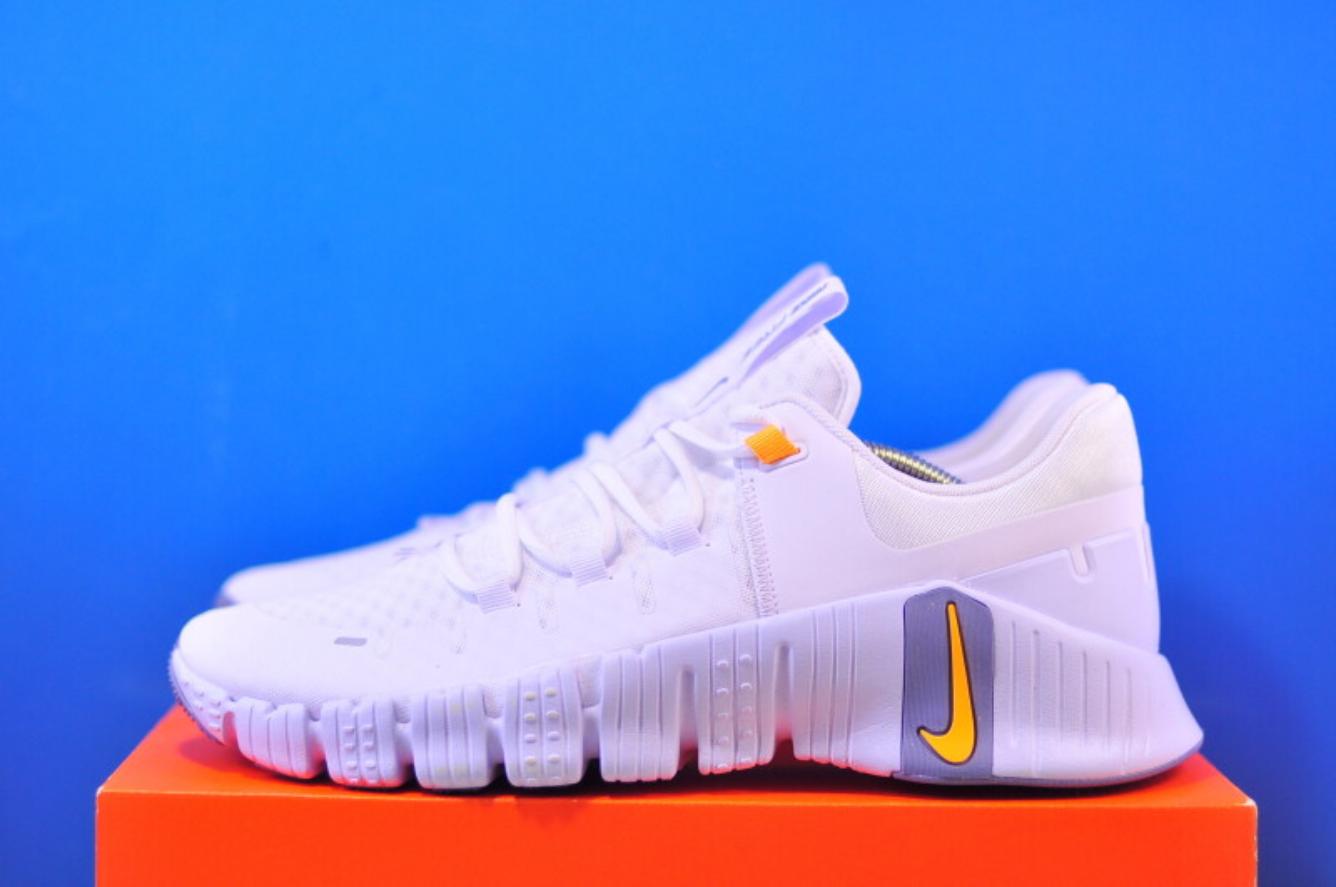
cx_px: 668
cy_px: 444
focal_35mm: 75
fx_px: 2779
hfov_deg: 27.0
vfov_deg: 18.1
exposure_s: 1/320
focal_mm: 50
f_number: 2
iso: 250
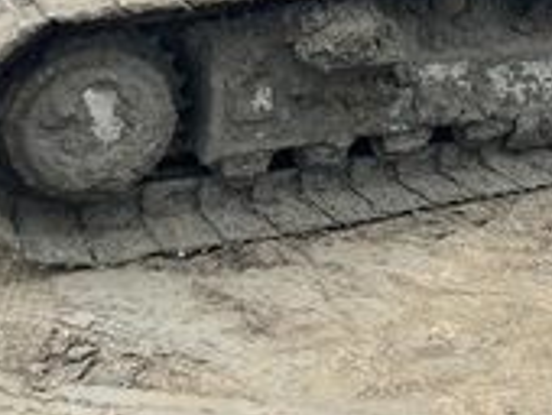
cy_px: -23
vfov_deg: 22.9
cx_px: 507
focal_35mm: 61
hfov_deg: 30.1
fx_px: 974
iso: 40
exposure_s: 1/122
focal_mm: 5.1
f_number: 1.6
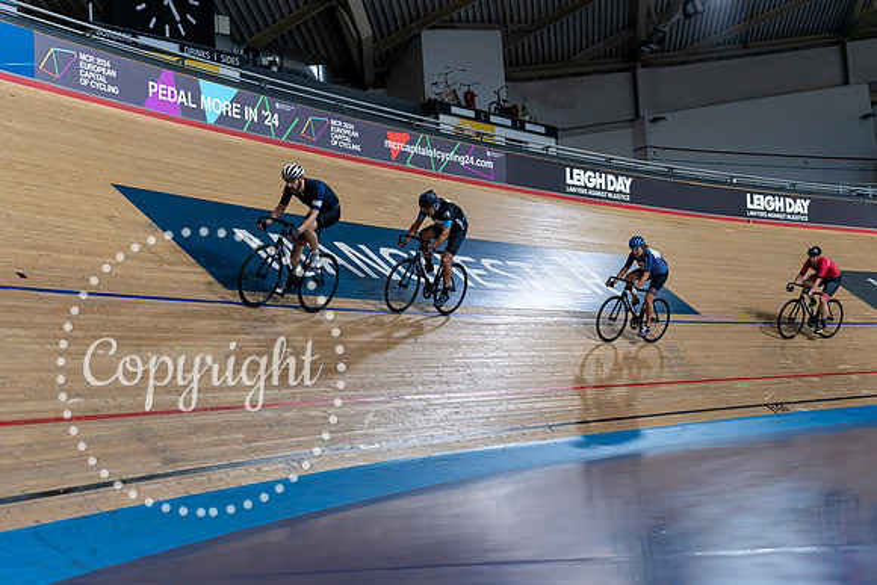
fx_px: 1218
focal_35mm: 50
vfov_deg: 27.0
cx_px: 438
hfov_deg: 39.6
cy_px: 292
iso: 2500
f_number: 2.8
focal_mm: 50
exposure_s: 1/1000
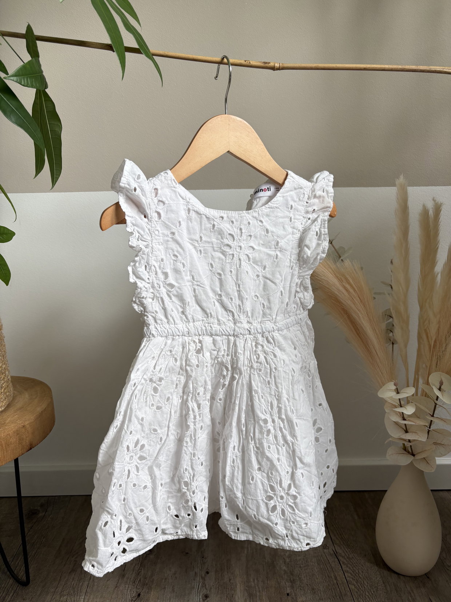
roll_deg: +1.5
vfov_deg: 67.3
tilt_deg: -10.5
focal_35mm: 26
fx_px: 452
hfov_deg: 53.1
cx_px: 226
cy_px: 301
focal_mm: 5.96
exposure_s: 1/121
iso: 40
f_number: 1.6
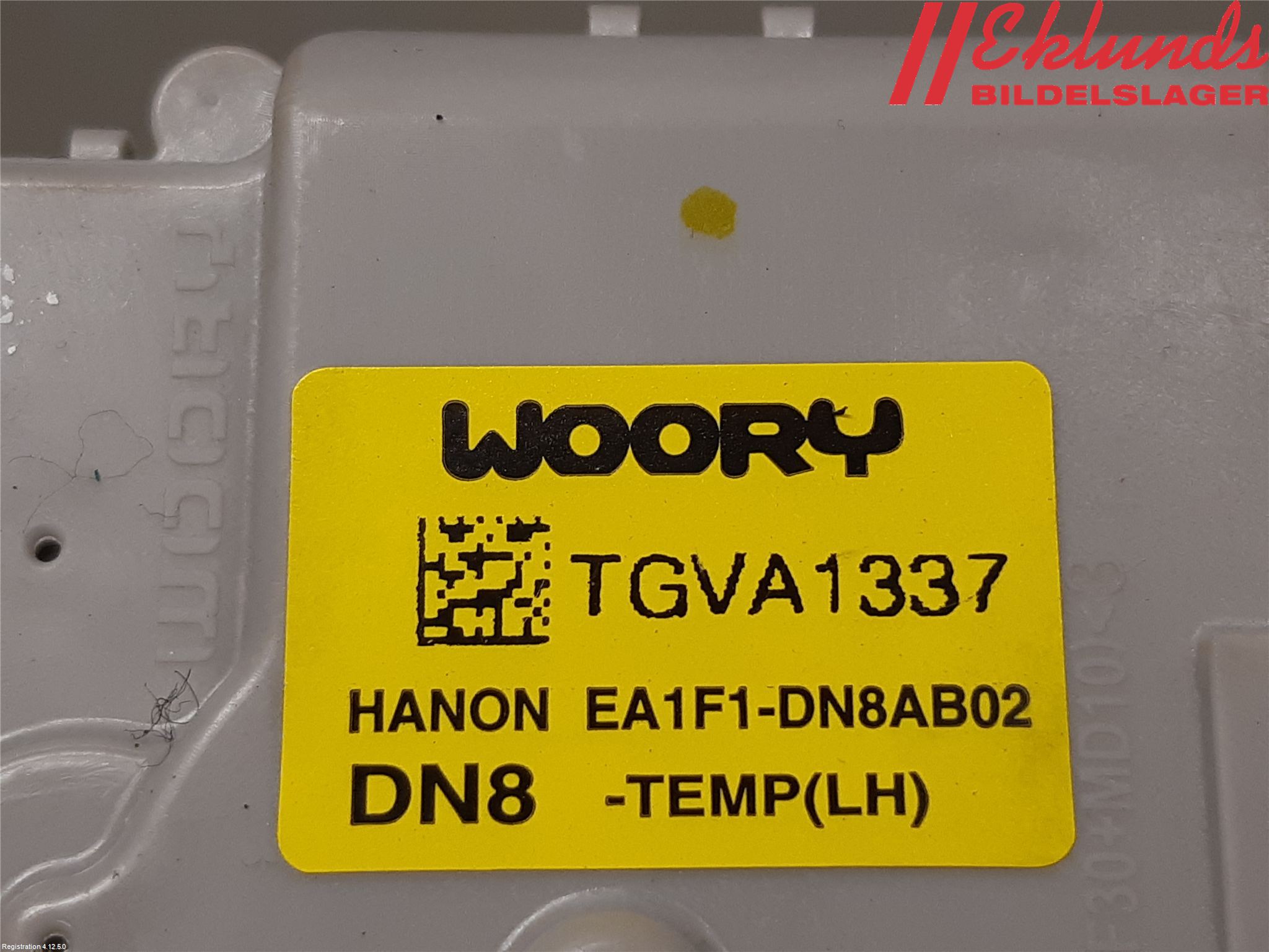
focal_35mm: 26
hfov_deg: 67.3
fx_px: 953
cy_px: 476
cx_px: 634
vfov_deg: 53.1
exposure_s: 1/50
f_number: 1.7
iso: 64
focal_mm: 3.93
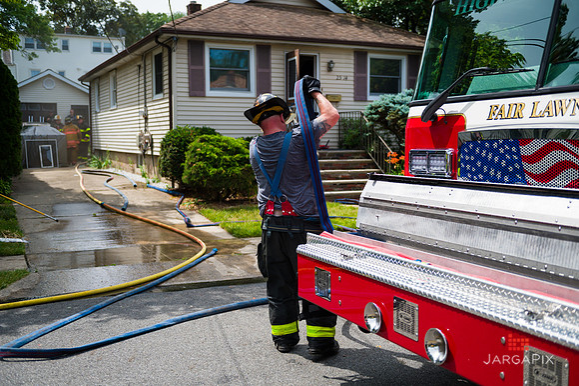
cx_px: 290
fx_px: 611
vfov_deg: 35.0
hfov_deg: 50.7
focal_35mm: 38
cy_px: 193
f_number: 3.2
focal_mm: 38
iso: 200
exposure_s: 1/2500
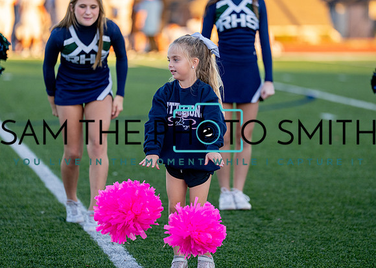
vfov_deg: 6.6
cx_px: 187
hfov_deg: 9.2
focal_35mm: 218
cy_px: 113
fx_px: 2328
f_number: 2.8
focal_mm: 176
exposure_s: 1/1250
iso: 500
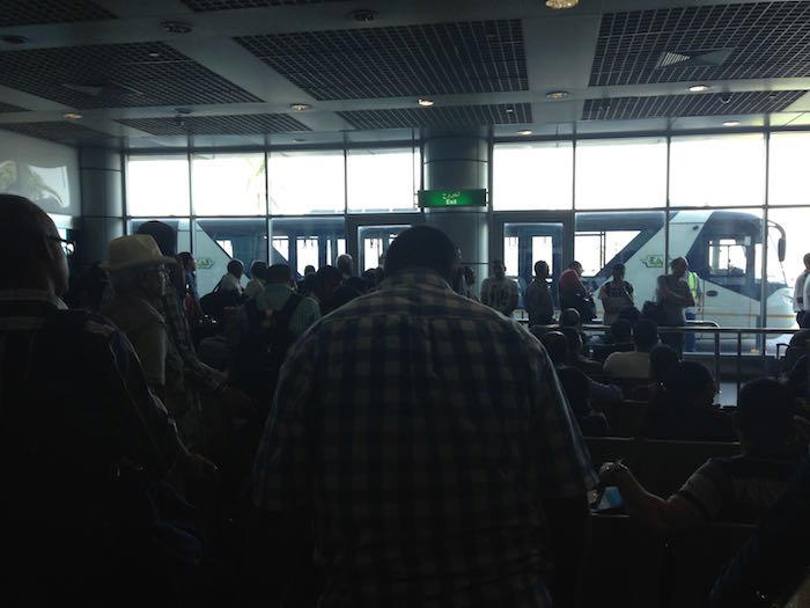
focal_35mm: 33
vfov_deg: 42.9
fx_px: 772
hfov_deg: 55.4
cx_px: 405
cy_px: 304
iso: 50
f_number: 2.4
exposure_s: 1/40
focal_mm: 4.12
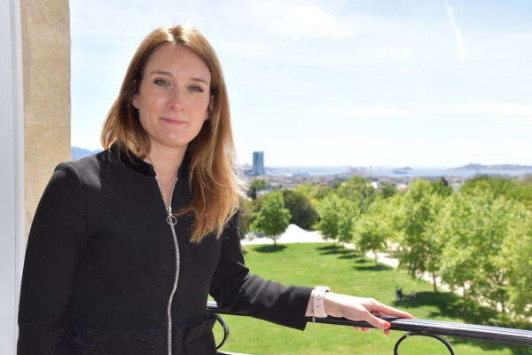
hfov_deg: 43.6
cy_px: 178
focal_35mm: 45
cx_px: 266
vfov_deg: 29.9
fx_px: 665
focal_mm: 30
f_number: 7.1
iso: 100
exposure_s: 1/200
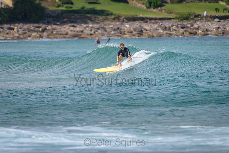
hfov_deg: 3.4
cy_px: 59
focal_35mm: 613
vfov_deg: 2.2
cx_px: 89
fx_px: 3898
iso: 320
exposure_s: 1/2000
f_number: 5.6
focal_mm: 500
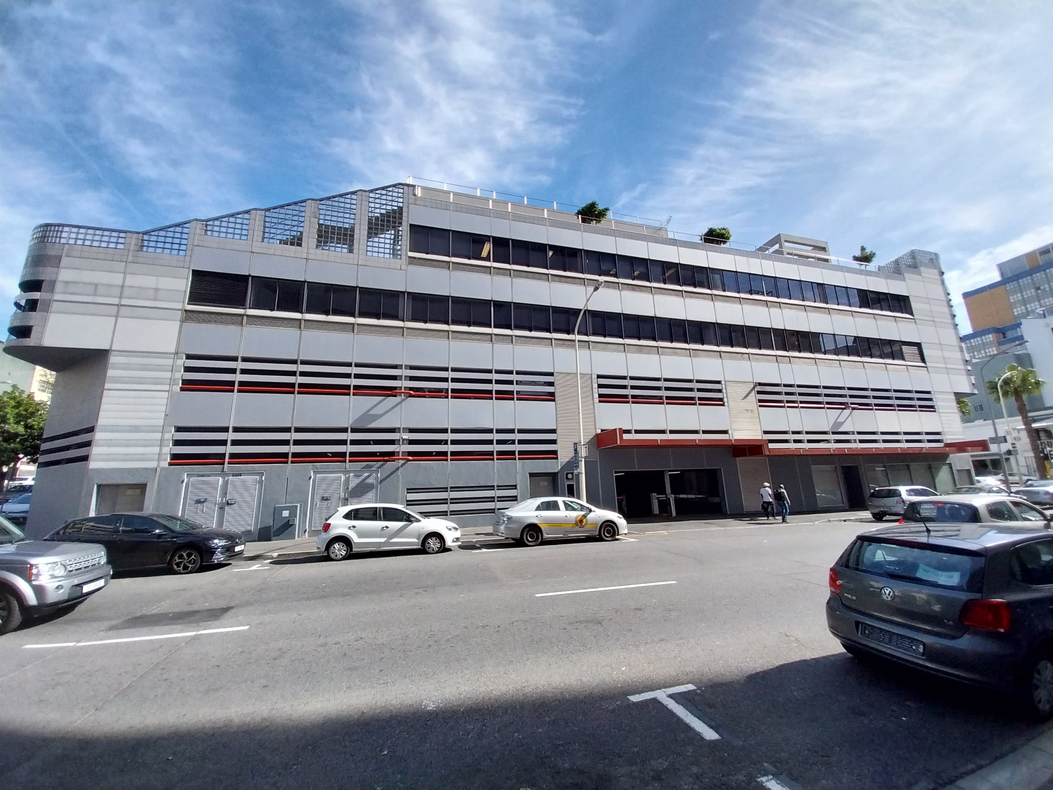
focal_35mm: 13
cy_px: 395
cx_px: 526
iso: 64
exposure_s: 1/834
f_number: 2.2
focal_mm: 1.3
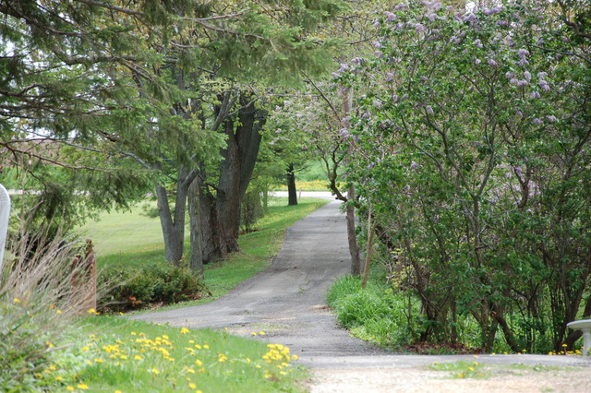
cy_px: 196
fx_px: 2412
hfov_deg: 14.0
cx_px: 296
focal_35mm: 147
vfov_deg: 9.3
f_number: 5.6
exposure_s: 1/400
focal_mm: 98
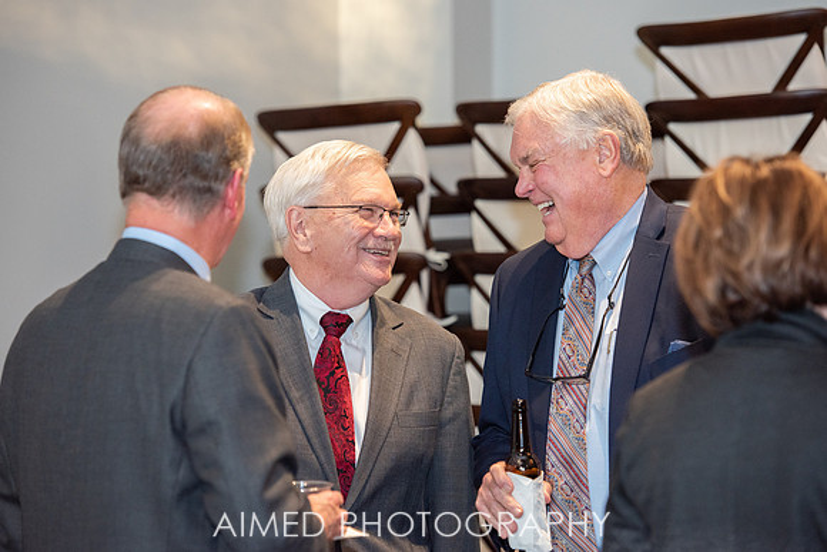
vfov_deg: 9.9
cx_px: 406
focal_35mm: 139
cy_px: 276
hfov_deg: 14.7
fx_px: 3199
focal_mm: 135
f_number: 4.5
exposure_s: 1/200
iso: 1000
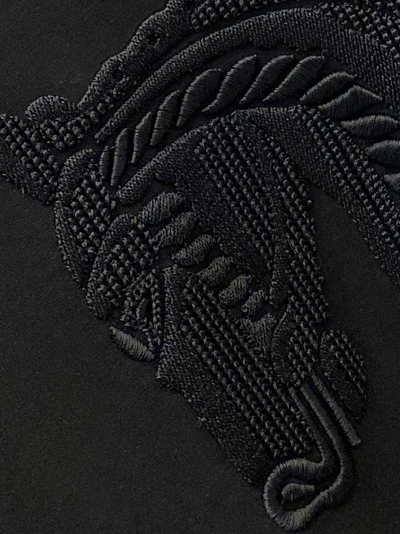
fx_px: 416
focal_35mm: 27
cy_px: 272
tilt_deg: -7.2
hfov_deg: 51.3
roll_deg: +29.5
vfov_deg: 65.3
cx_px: 198
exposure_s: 1/121
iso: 125
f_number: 1.8
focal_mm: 4.25
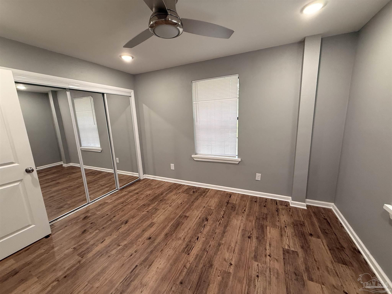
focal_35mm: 14
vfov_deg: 85.7
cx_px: 196
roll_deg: +2.1
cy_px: 147
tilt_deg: -10.4
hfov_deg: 102.1
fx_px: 159
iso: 250
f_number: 2.2
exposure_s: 1/120
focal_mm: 2.22
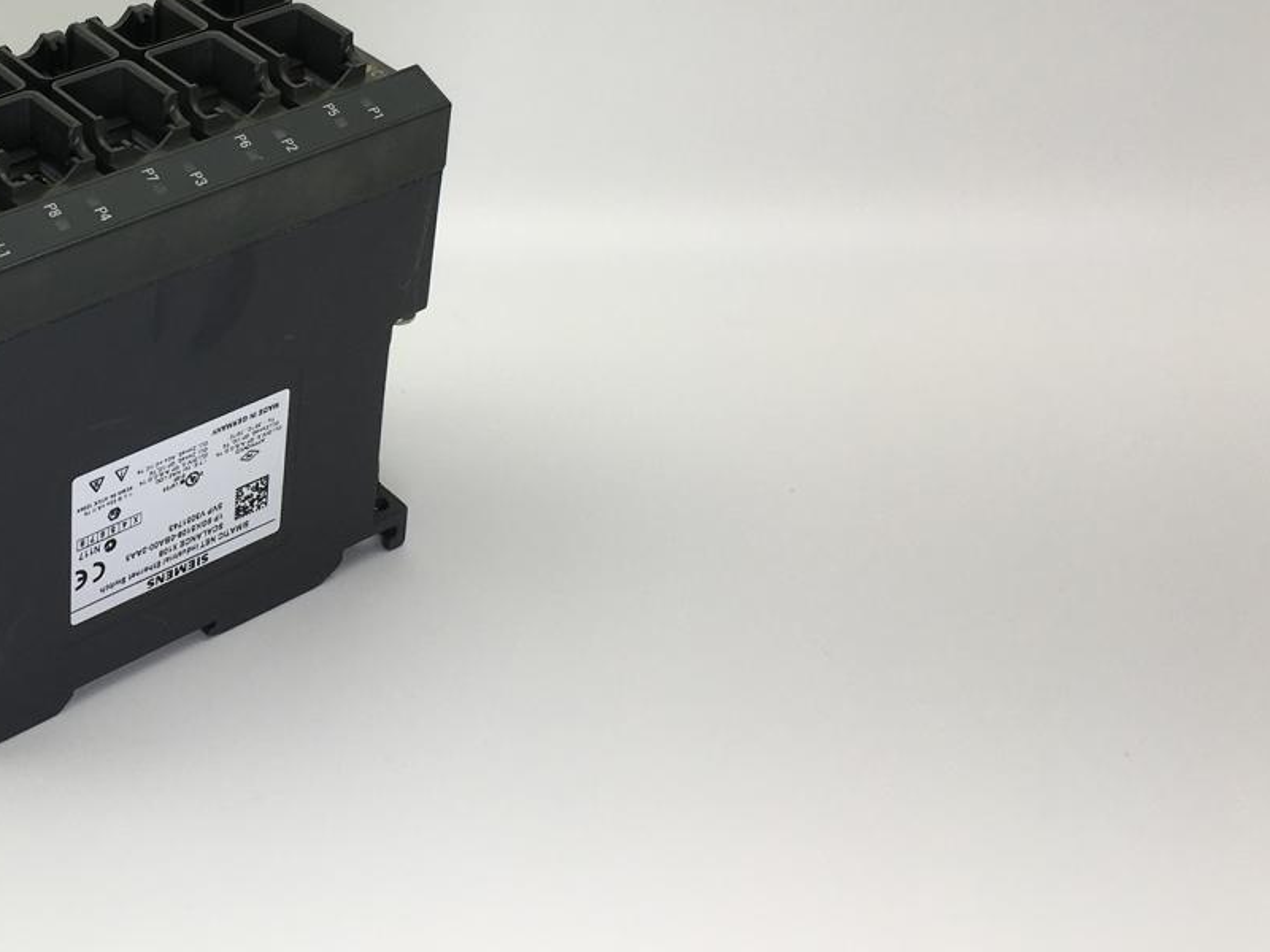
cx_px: 81
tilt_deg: -31.8
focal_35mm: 58
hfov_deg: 31.4
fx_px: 2128
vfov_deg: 24.9
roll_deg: -0.7
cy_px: 228
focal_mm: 4.15
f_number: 2.2
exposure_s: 1/273
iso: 25
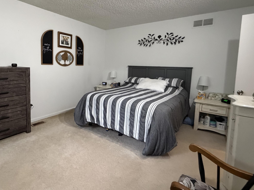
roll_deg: -1.4
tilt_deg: -4.1
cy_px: 78
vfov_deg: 65.5
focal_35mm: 20
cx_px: 93
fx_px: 147
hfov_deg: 80.0
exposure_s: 1/60
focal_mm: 2.22
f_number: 2.2
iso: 640
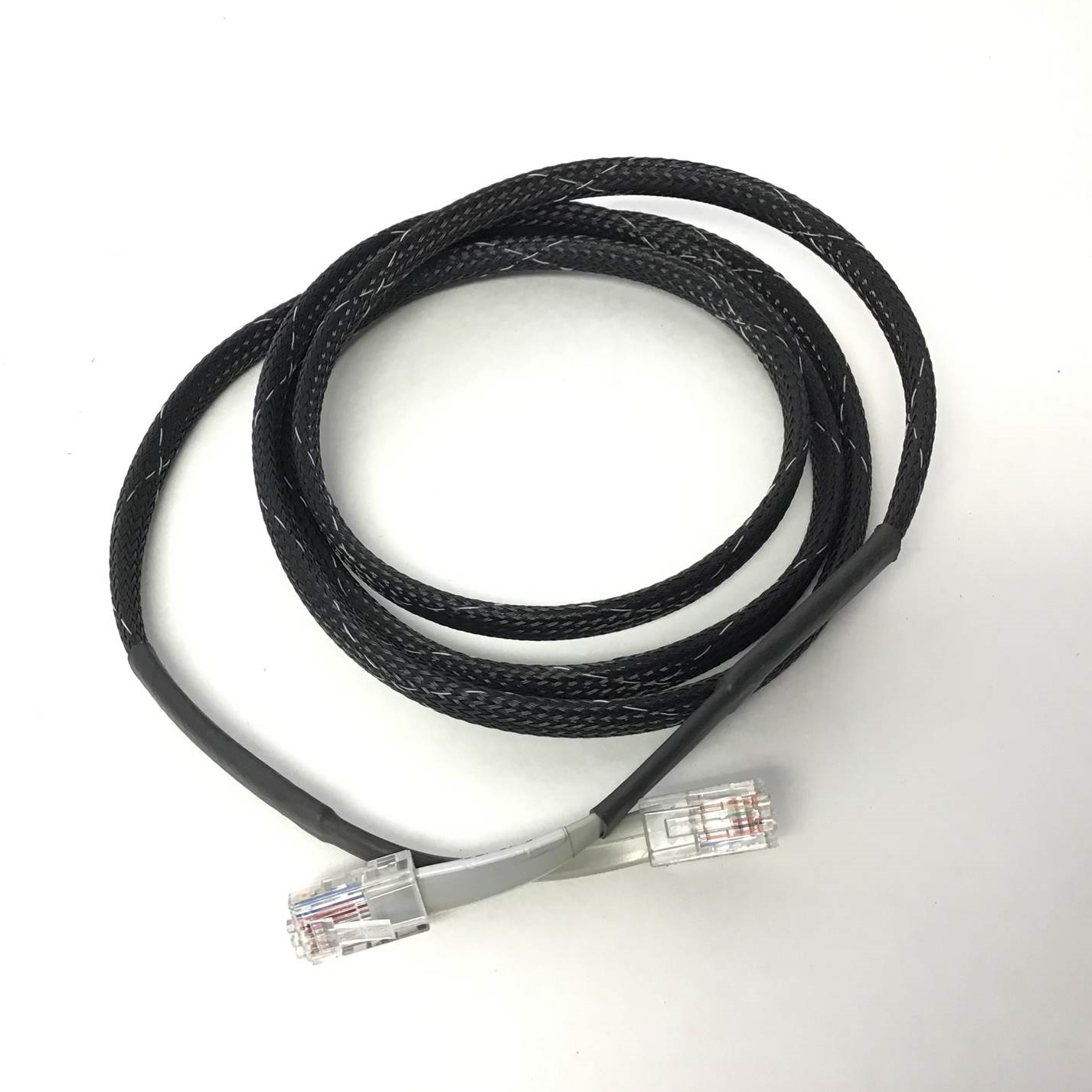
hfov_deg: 44.9
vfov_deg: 44.9
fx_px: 1321
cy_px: 549
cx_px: 485
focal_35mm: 37
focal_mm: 3.3
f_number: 2.4
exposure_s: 1/30
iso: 40
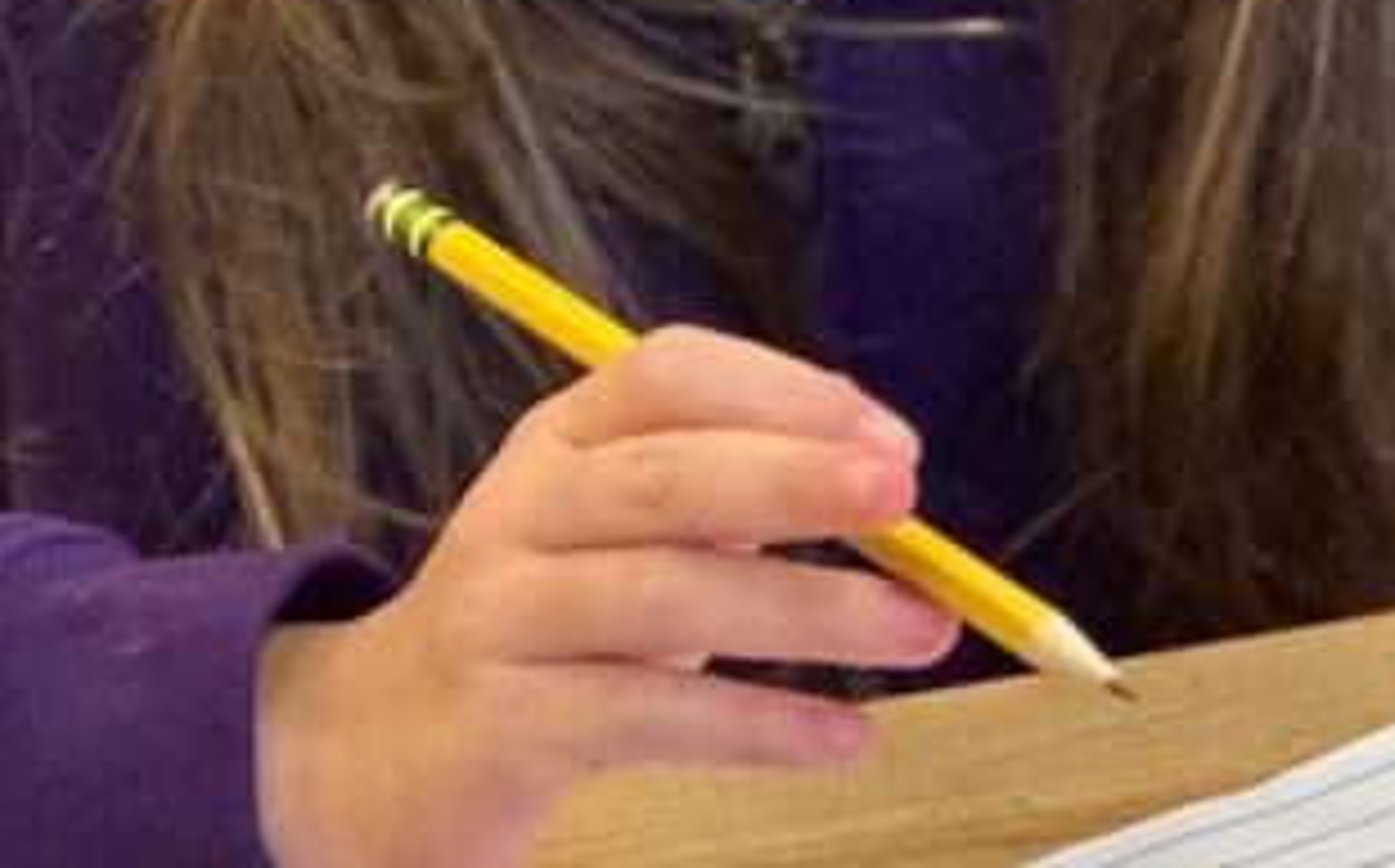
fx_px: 10254
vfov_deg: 4.8
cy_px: 220
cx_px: 860
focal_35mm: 270
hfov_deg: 7.8
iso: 160
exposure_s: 1/40
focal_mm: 9
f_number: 2.8
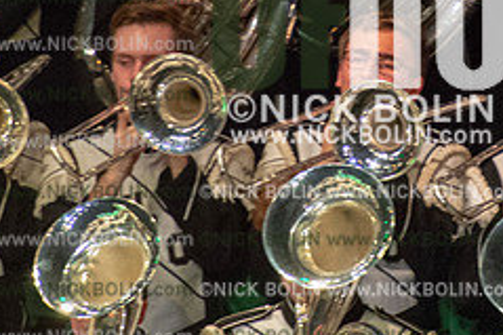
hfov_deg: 2.1
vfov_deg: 1.4
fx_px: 13571
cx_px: 360
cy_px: 44
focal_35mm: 972
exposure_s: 1/320
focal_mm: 400
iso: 8000
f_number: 5.6
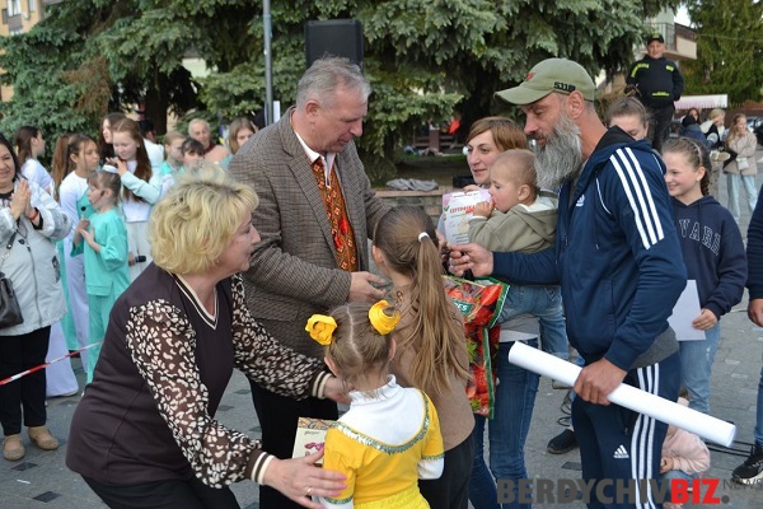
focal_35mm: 44
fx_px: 922
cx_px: 382
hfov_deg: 45.0
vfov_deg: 30.8
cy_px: 254
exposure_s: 1/125
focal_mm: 29
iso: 125
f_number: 5.6
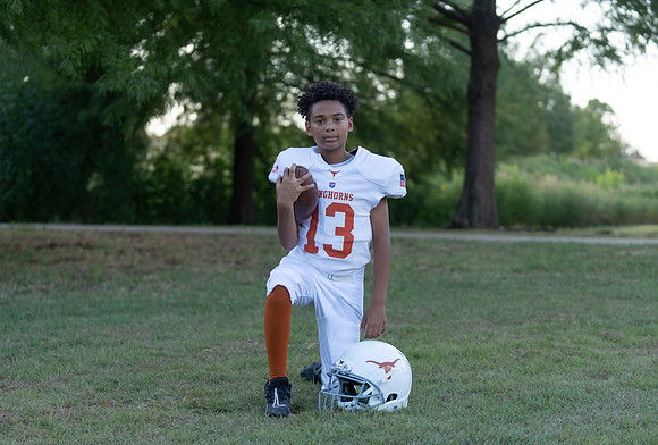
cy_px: 240
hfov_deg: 25.9
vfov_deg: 17.7
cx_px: 329
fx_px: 1431
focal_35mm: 78
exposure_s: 1/400
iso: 125
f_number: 2.8
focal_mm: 70
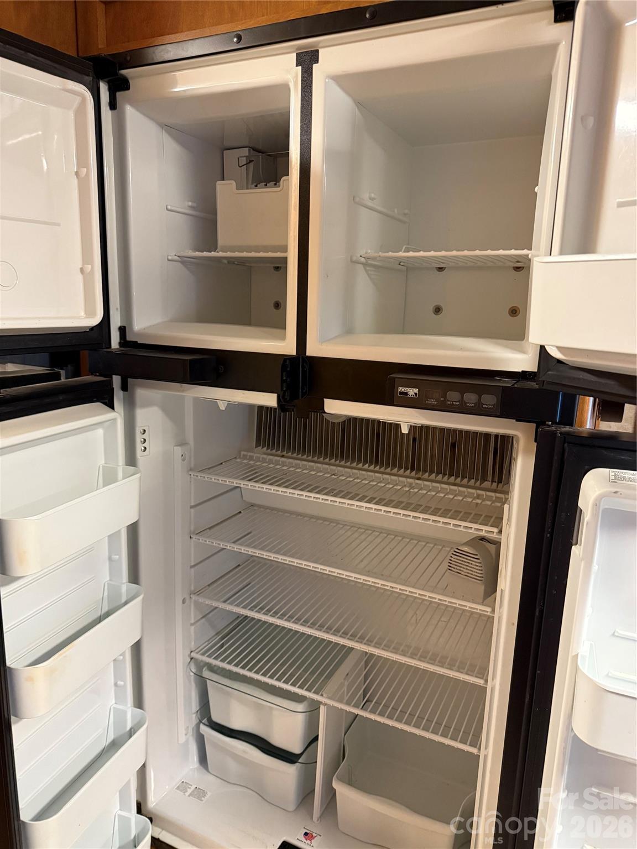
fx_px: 589
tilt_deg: -11.1
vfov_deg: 71.6
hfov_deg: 56.8
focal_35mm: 24
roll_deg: -1.7
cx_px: 318
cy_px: 424
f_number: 1.78
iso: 800
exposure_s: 1/60
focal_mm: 6.76
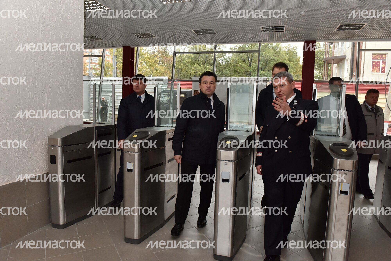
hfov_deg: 73.7
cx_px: 196
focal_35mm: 24
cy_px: 130
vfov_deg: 53.1
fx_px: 261
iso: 1600
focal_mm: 24
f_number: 8
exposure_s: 1/250
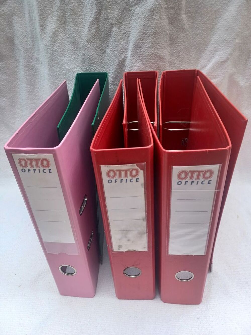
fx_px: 242
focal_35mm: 25
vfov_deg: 69.4
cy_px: 168
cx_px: 126
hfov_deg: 54.9
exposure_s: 1/50
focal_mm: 4.6
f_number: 1.8
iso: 64
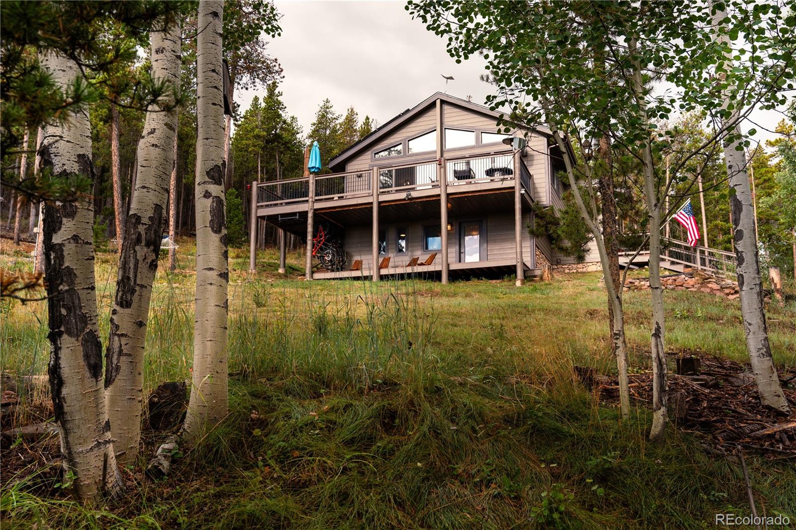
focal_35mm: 32
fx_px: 699
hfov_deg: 59.3
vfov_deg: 41.6
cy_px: 265
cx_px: 398
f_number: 5.6
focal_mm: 31.6
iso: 100
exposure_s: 1/250
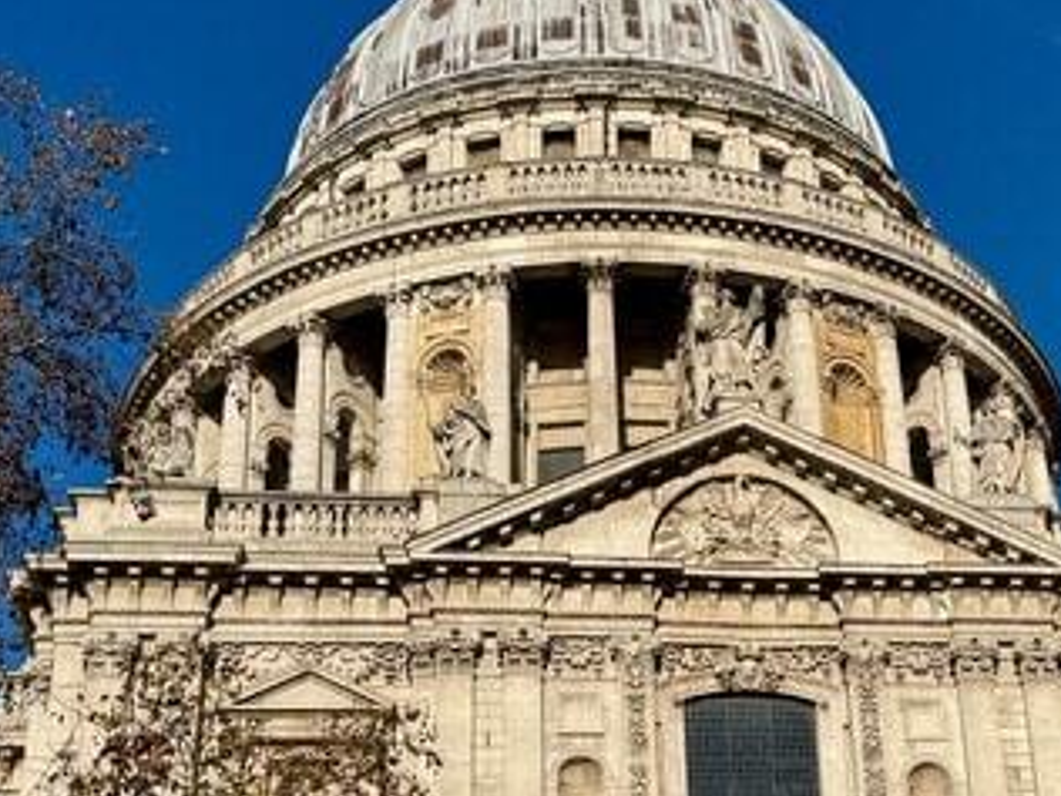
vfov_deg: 19.4
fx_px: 2329
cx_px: 752
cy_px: 447
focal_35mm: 76
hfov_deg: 25.4
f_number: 1.78
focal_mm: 6.76
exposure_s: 1/7937
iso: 80
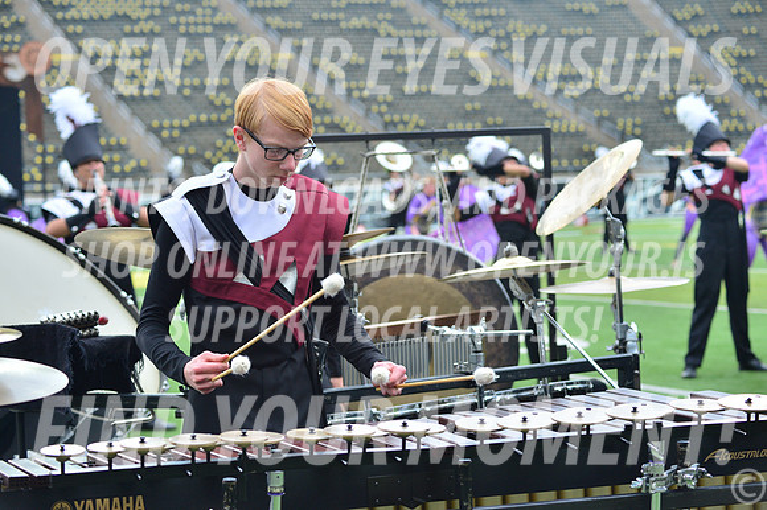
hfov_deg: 22.6
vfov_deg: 15.2
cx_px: 384
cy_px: 255
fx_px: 1916
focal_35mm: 90
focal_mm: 90
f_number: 5.6
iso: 400
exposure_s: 1/640
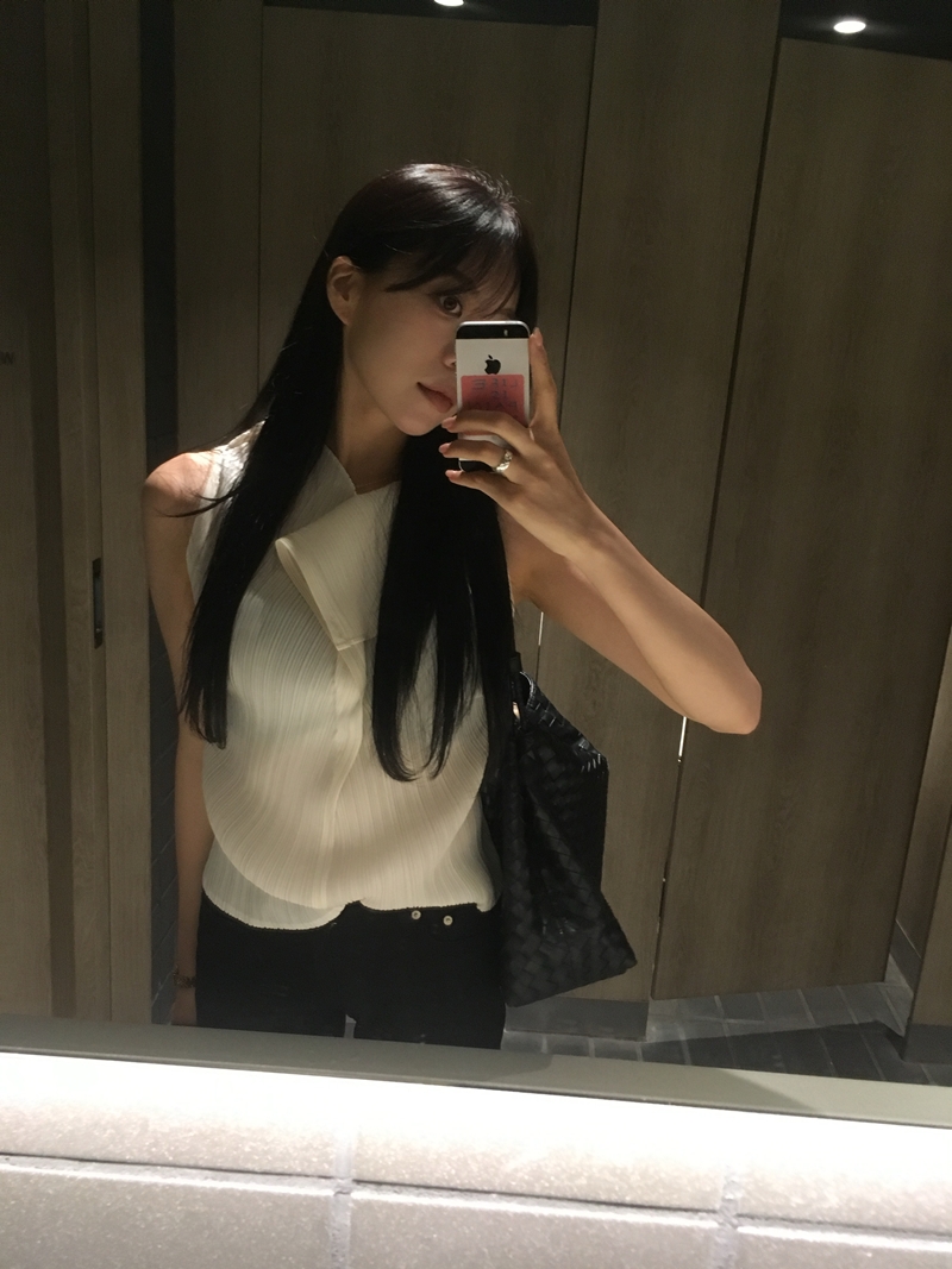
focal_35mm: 29
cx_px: 476
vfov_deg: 61.7
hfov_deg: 48.2
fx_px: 1064
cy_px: 634
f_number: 2.2
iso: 200
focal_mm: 4.15
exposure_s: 1/30
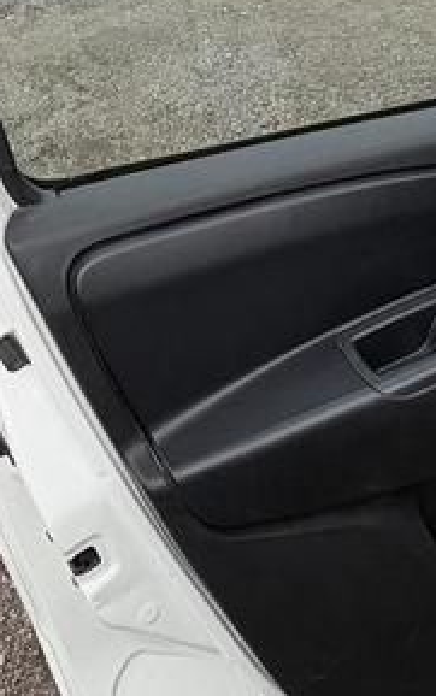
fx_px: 873
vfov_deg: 37.7
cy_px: -34
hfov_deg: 28.0
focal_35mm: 46
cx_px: 226
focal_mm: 2.22
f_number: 2.2
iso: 40
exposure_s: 1/763
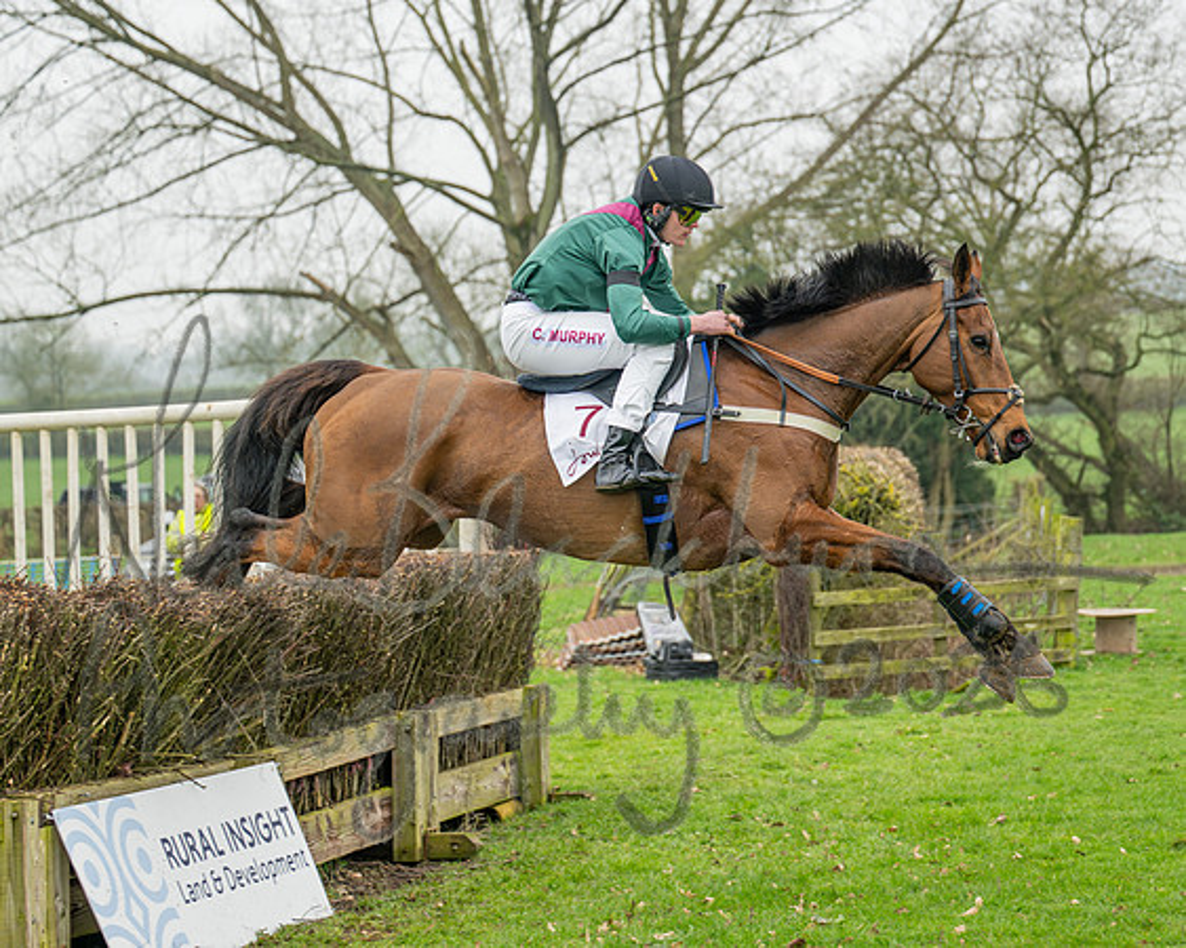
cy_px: 390
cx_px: 618
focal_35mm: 95
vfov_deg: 16.2
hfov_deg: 20.1
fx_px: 3339
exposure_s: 1/1250
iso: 400
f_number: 2.8
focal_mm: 70
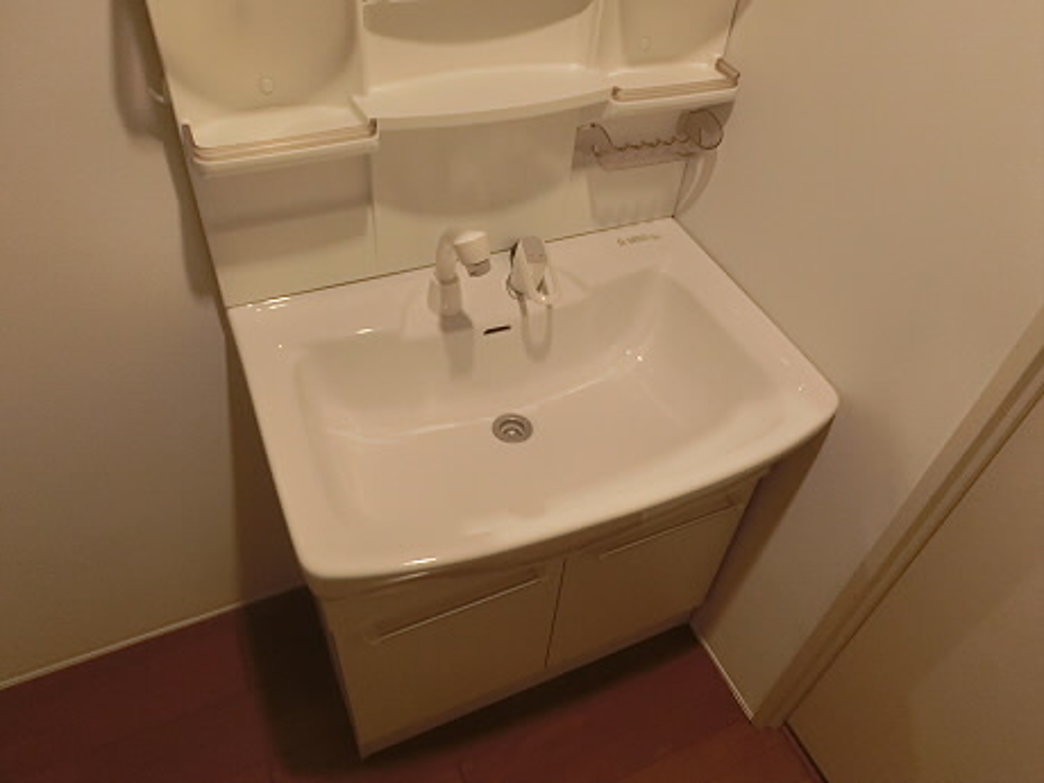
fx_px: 754
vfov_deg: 54.9
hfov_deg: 69.4
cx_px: 522
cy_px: 392
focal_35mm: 25
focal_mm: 4.5
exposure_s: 1/30
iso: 400
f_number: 3.5
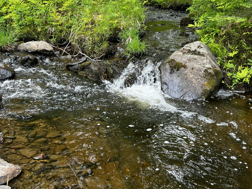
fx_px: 299
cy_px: 53
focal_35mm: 41
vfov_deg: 34.6
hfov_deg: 45.8
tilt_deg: -11.7
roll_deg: +0.3
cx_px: 125
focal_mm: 5.7
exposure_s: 1/145
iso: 32
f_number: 1.5
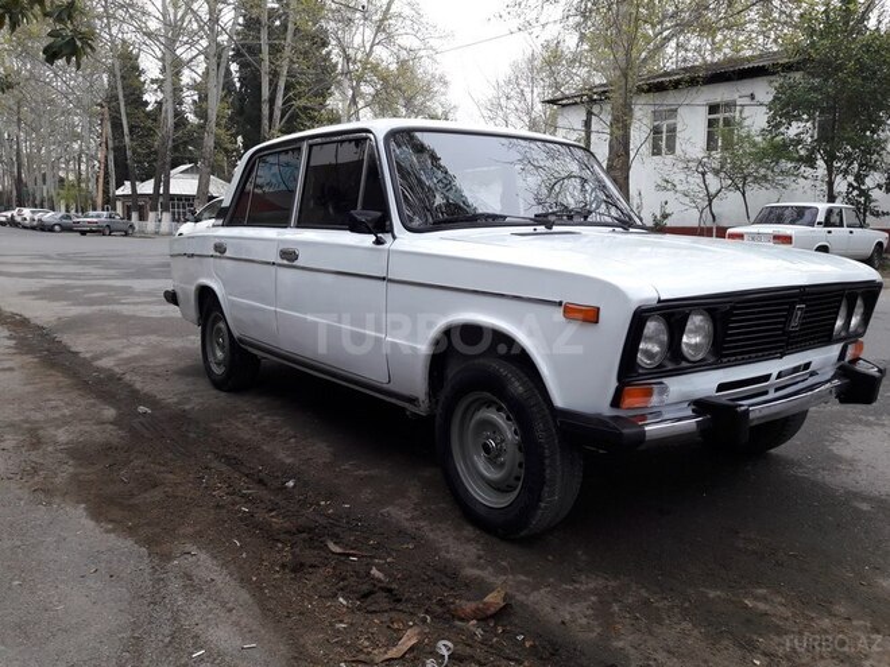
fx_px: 720
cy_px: 334
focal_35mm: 28
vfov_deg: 49.7
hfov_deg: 63.4
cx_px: 445
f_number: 1.9
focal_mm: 3.7
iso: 40
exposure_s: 1/159
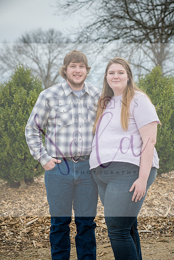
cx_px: 87
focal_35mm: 92
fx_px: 667
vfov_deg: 22.1
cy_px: 130
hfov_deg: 14.9
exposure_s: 1/640
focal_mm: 92
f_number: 6.3
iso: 400
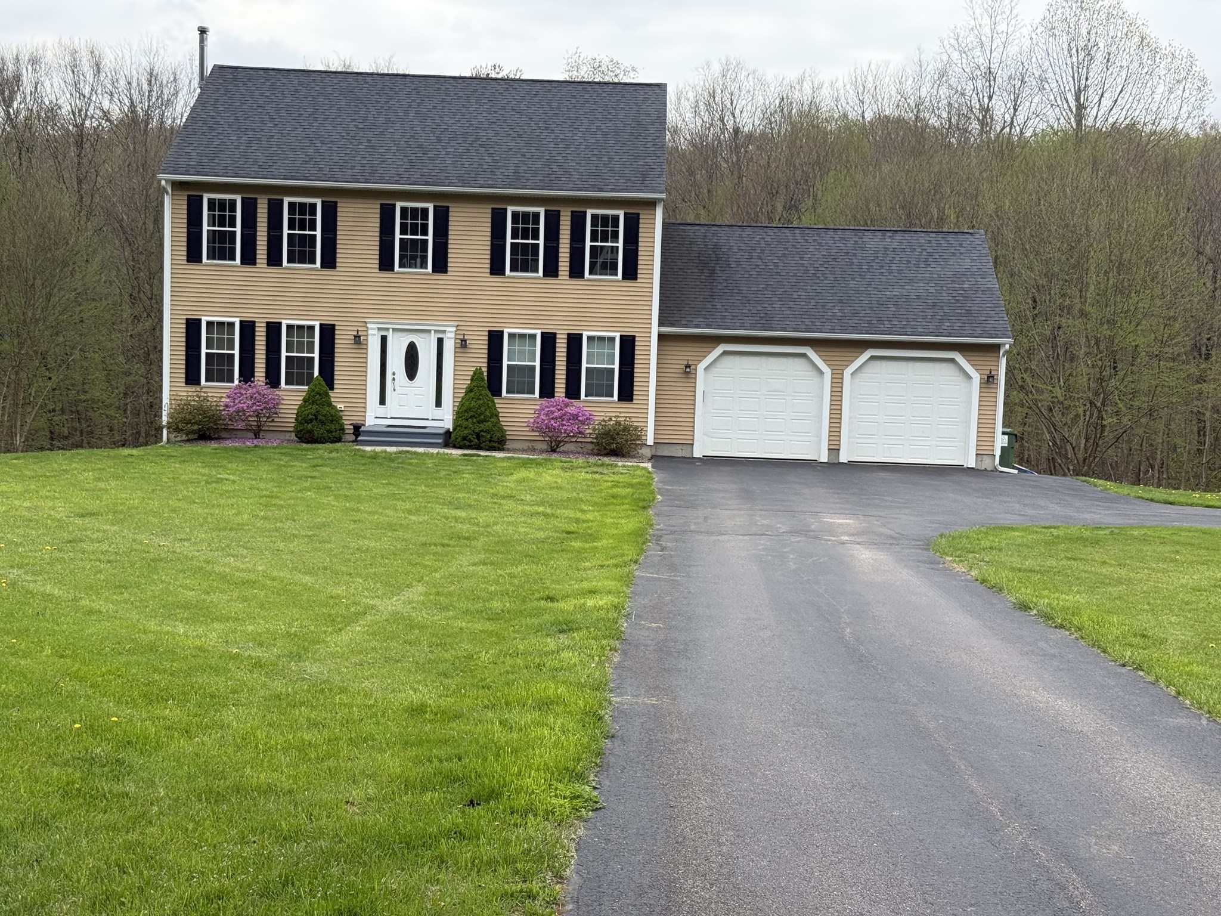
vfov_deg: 30.3
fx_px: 1693
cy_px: 458
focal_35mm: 48
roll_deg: -1.9
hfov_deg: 39.7
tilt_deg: -3.6
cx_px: 610
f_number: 1.78
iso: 100
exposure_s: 1/1513
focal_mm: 6.76
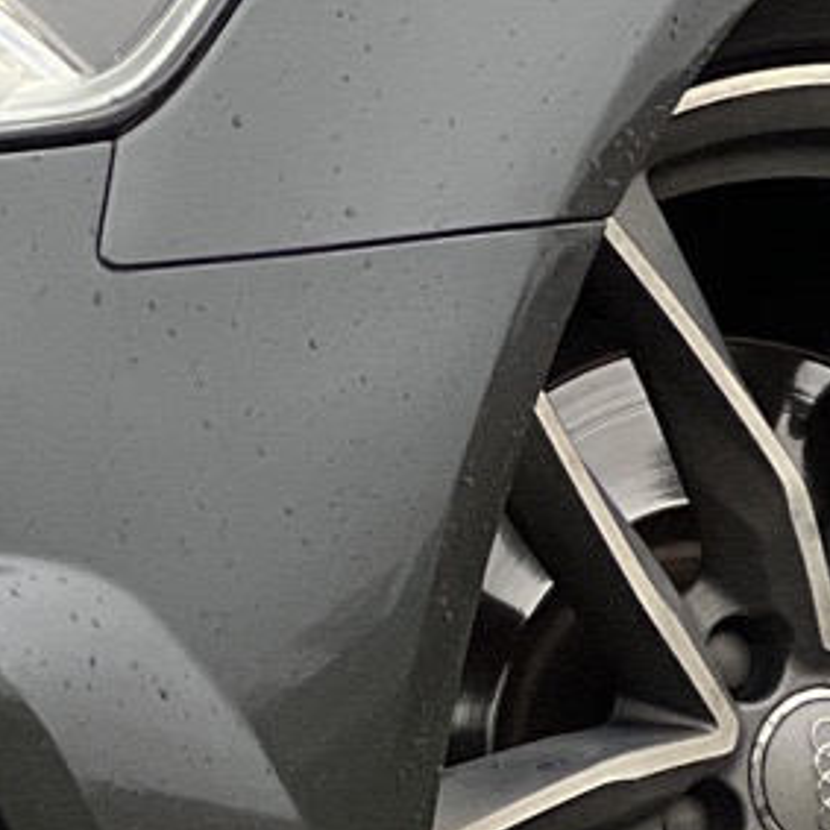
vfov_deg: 3.8
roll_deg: -1.2
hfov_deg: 3.8
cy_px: 154
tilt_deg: -2.0
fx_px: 12343
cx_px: -720
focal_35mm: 455
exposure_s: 1/121
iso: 100
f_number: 2.8
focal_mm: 9
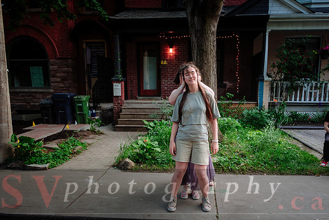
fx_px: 294
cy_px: 134
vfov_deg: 40.8
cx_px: 169
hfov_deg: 58.5
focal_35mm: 32
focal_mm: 17
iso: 500
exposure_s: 1/400
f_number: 1.8
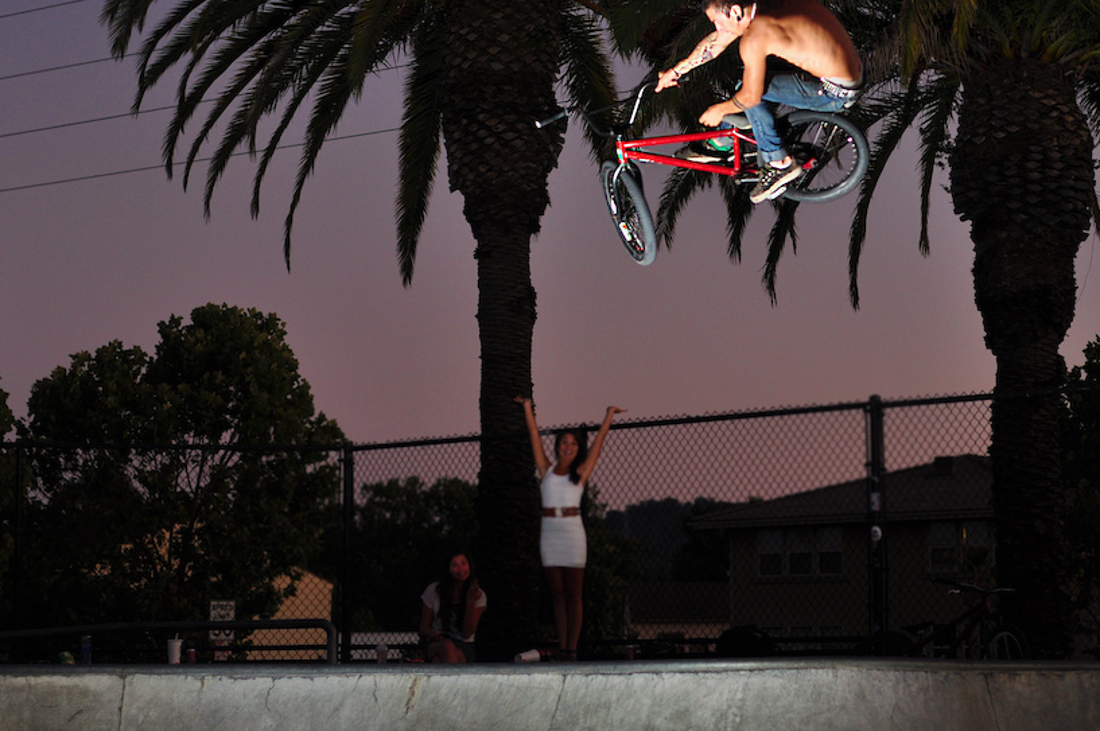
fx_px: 2869
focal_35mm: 94
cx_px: 592
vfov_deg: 14.5
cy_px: 308
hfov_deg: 21.7
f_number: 2.8
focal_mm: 50
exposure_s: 1/200
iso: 250
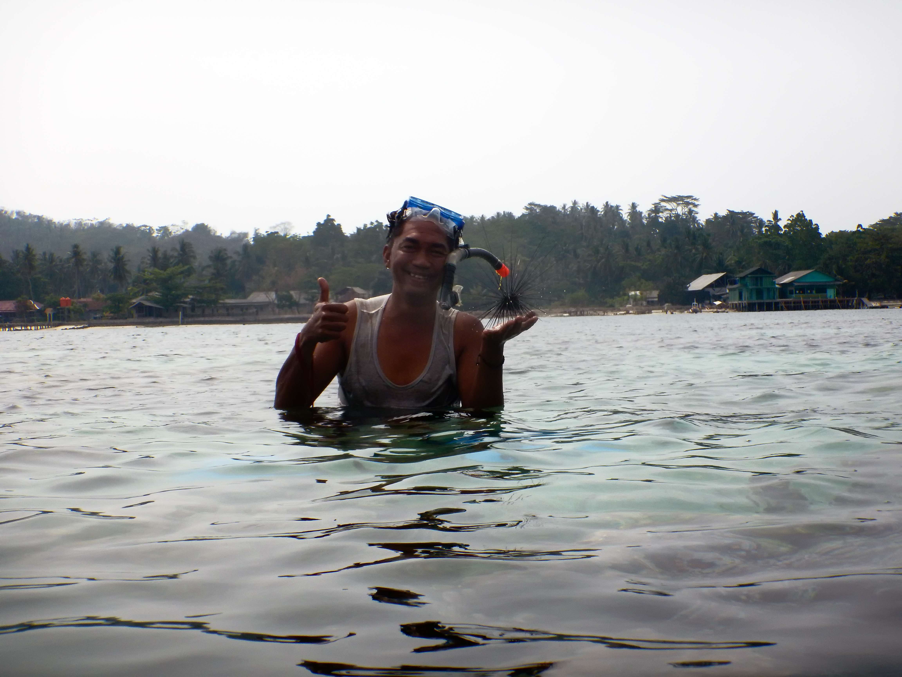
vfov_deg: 26.1
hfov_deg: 34.3
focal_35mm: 56
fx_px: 1459
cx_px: 451
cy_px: 338
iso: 125
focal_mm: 10.1
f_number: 8.8
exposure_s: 1/640
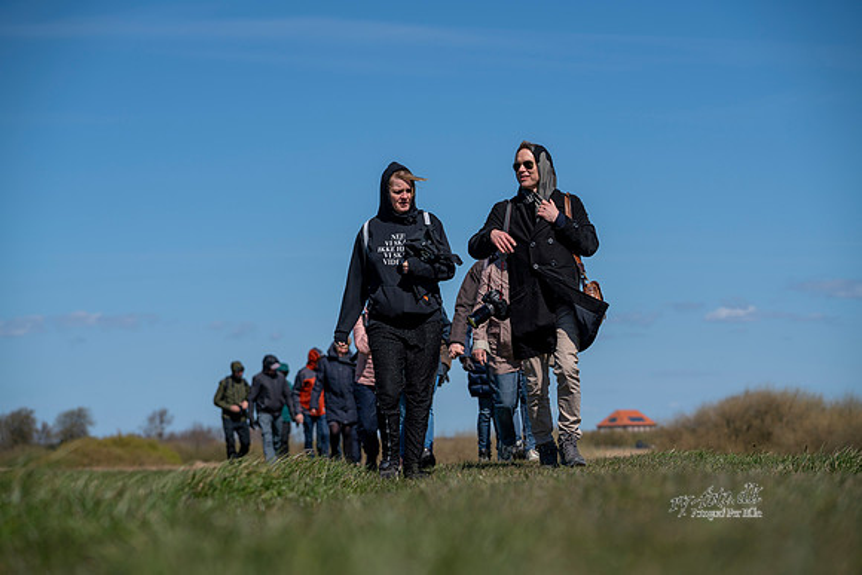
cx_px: 431
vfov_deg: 14.1
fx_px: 2323
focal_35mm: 97
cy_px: 288
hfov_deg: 21.0
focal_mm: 97
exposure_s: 1/1600
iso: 100
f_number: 4
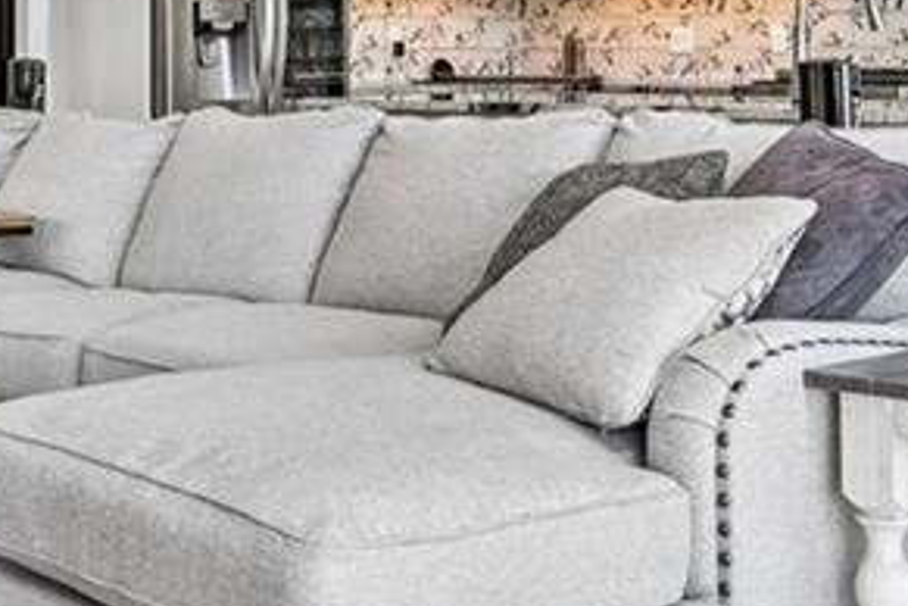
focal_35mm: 77
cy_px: 19
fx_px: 1942
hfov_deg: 26.2
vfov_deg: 17.4
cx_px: 306
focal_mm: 14
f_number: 9
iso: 90
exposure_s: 1/15
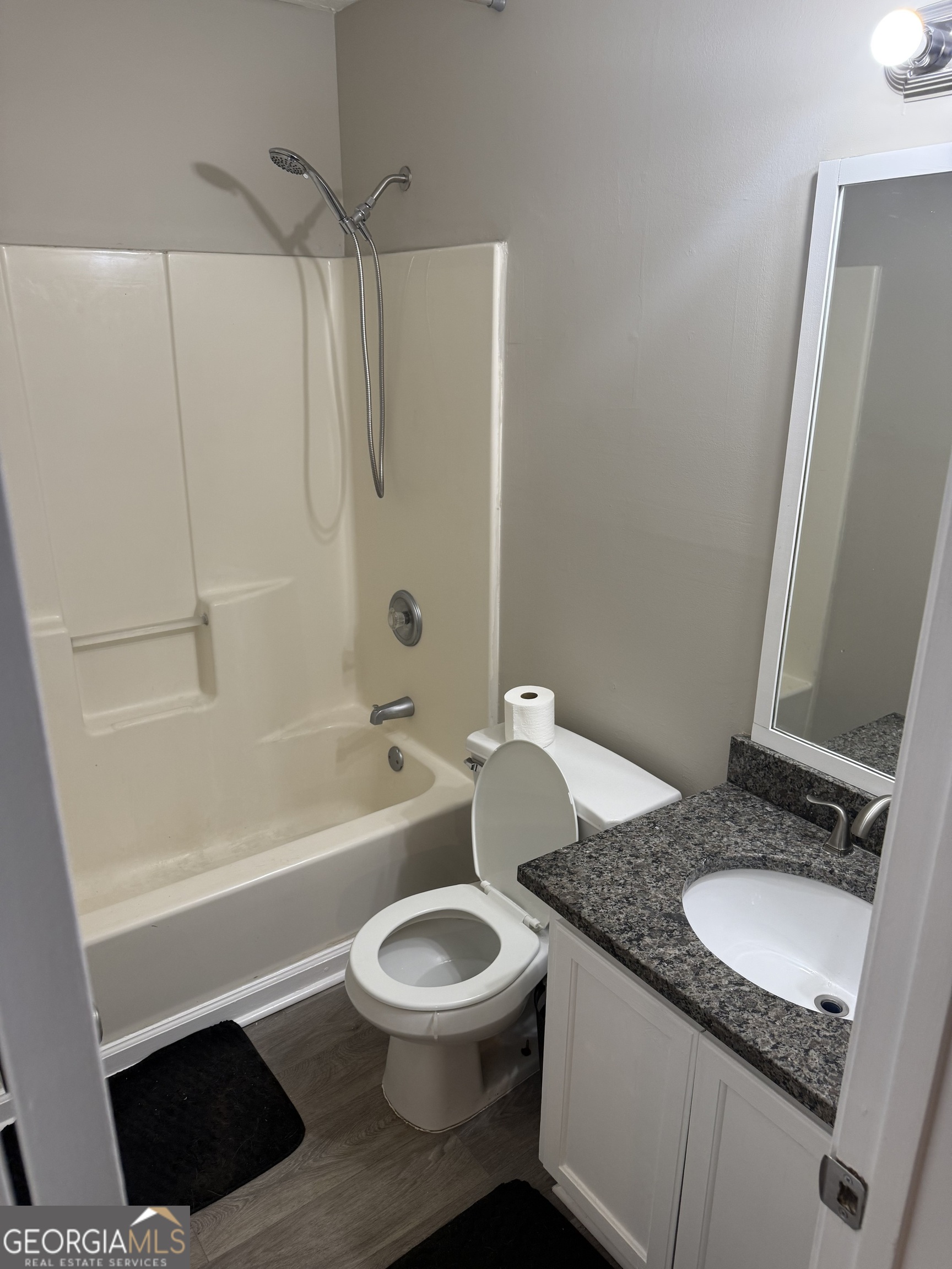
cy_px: 634
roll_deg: +0.1
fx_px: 880
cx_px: 476
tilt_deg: -19.0
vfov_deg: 71.6
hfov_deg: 56.8
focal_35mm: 24
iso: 125
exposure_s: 1/60
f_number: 1.78
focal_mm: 6.76
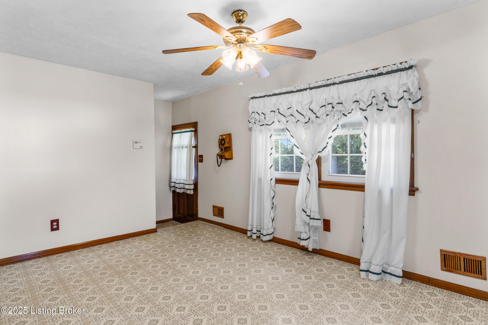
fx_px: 244
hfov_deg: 90.0
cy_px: 162
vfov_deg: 67.4
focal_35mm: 18
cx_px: 244
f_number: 9
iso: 400
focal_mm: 12
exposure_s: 1/3
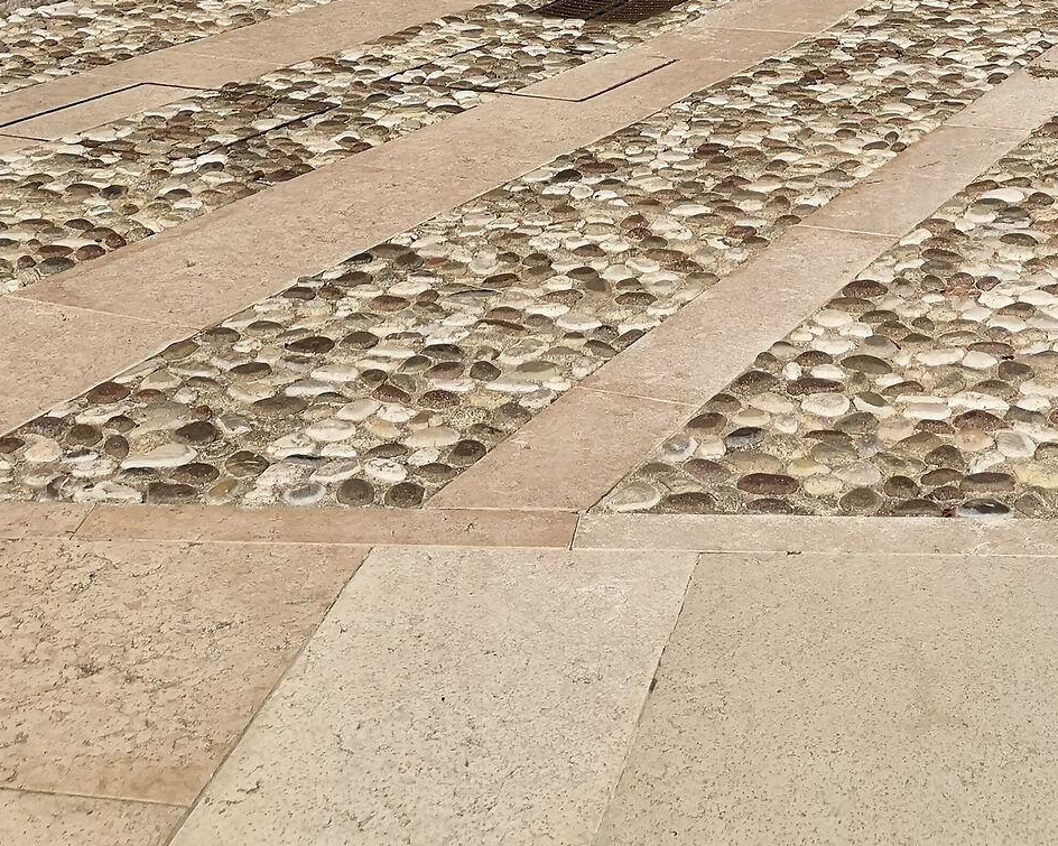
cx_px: 708
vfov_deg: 19.6
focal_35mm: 67
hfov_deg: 28.1
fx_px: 2098
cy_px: -445
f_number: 1.8
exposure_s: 1/3322
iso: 50
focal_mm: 5.58
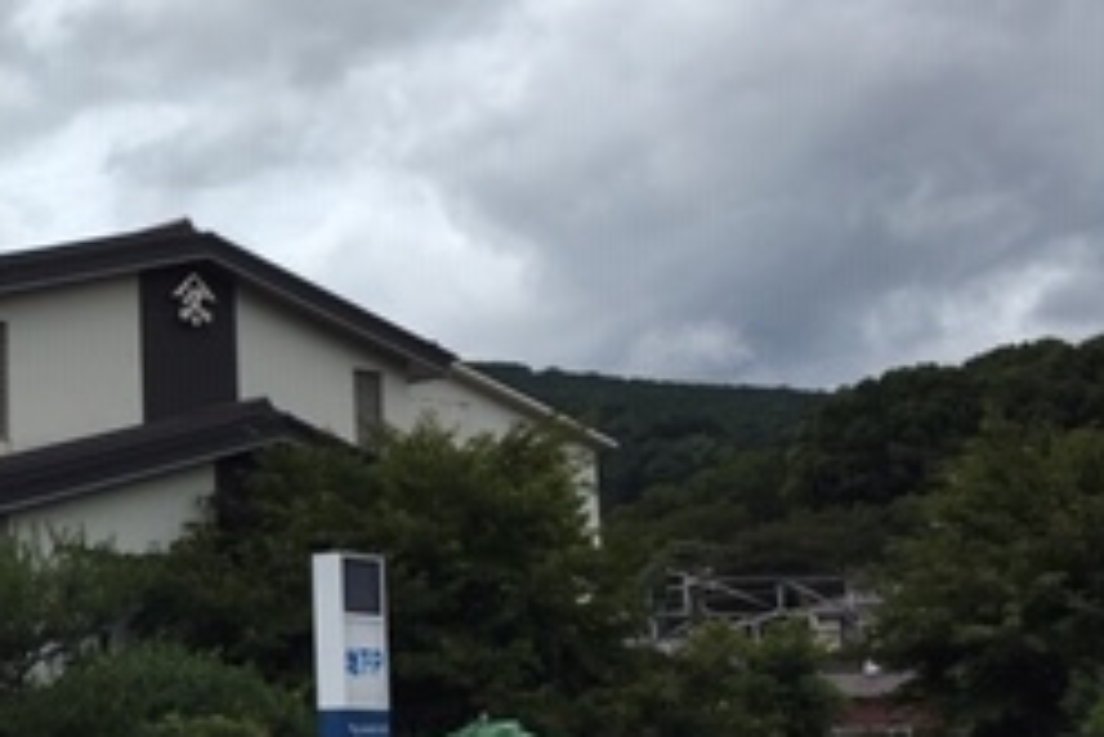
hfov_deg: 24.3
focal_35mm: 78
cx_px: -94
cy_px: 465
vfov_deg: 17.5
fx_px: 2393
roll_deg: +0.5
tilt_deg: +7.8
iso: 25
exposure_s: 1/3205
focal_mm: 4.15
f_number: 2.2
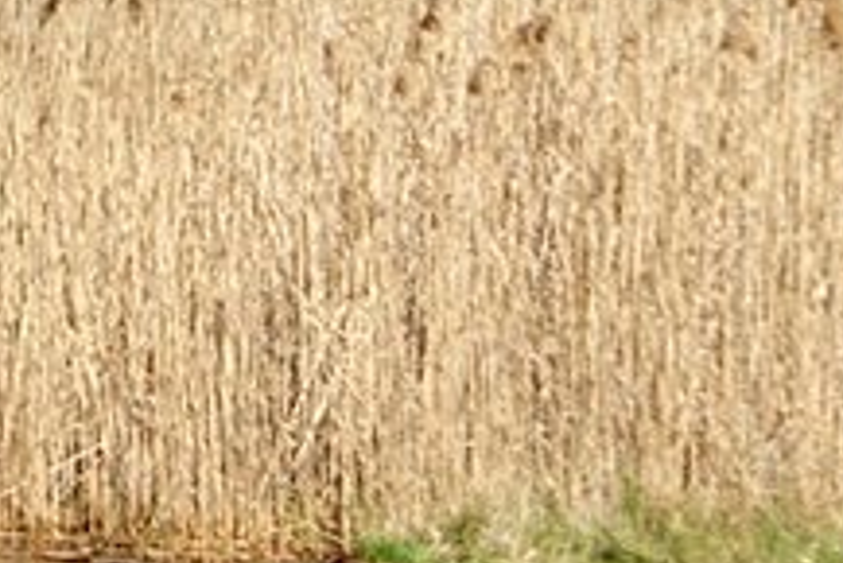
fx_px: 10193
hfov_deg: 4.7
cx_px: -769
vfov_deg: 3.2
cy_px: -163
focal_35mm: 435
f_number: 9
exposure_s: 1/160
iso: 100
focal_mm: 70
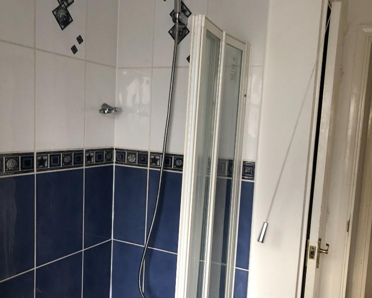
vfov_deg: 43.3
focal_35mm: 34
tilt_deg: -6.0
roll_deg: -1.9
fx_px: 374
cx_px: 198
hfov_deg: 52.8
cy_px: 169
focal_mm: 4
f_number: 1.8
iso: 40
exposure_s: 1/20
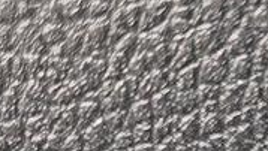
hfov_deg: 9.8
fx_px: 1273
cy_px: 611
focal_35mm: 179
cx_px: 747
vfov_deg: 5.8
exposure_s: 1/120
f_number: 1.7
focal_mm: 6.25
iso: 1600
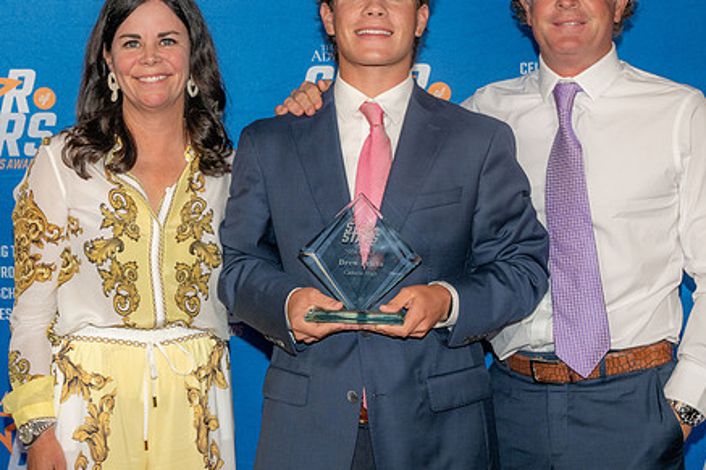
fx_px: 1509
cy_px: 174
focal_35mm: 77
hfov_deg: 26.3
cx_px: 328
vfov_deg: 17.7
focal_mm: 58
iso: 320
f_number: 6.3
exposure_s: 1/100
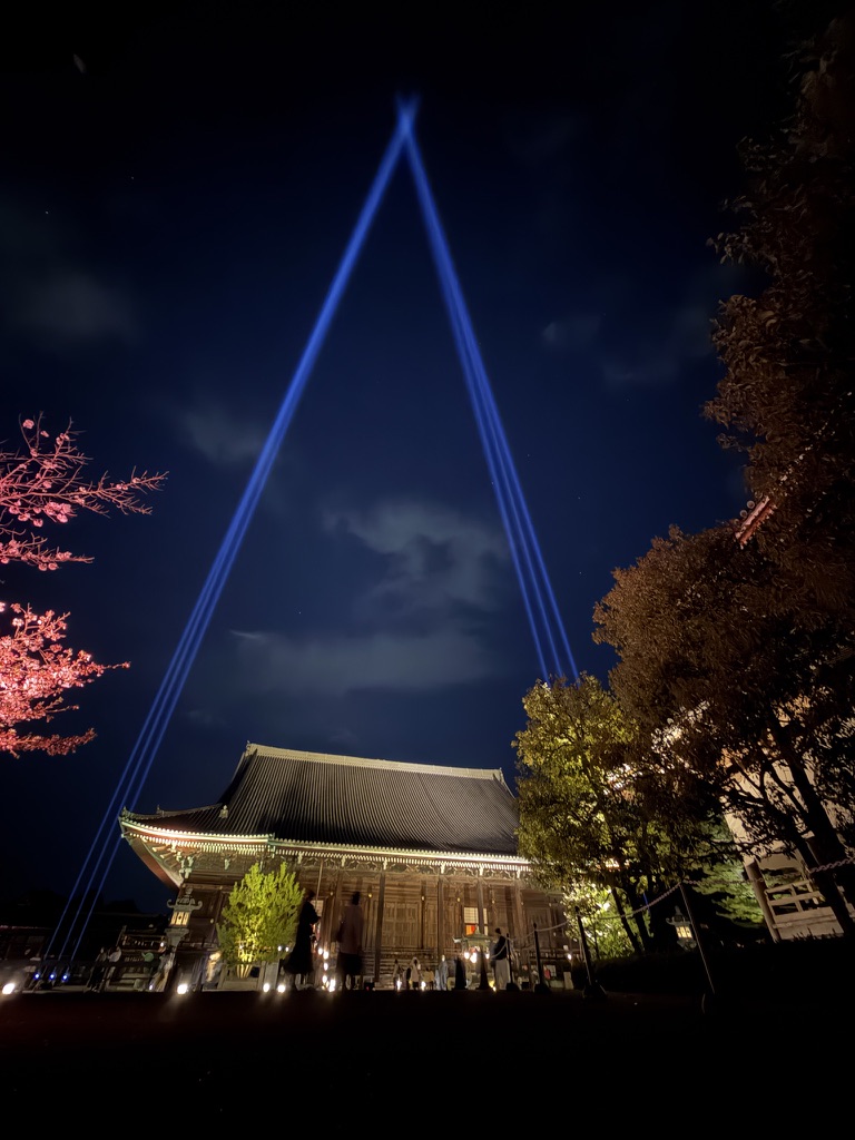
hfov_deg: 85.7
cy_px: 570
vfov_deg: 102.1
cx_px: 428
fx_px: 461
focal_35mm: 14
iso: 2500
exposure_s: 1/4
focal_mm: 2.22
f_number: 2.2
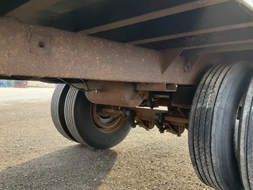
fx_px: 241
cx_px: 134
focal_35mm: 33
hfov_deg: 55.3
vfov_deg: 42.9
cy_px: 101
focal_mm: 3
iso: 64
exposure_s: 1/122
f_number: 1.8
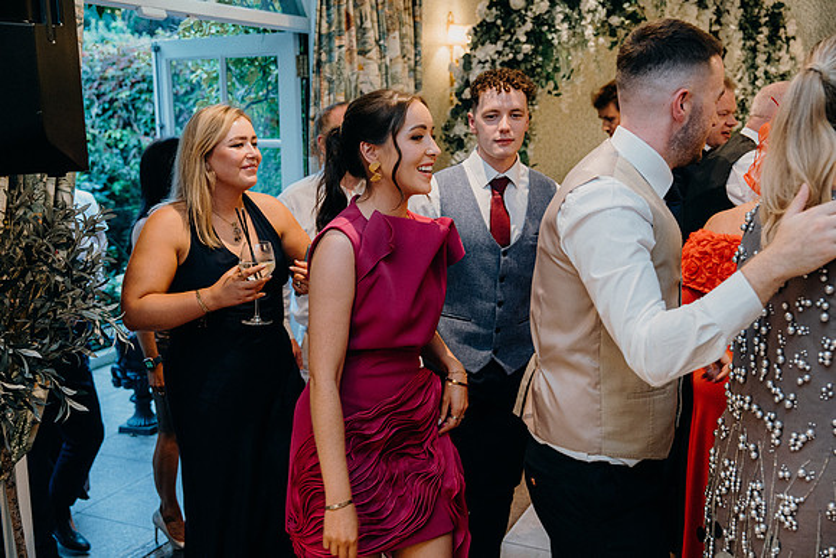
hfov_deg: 51.9
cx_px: 418
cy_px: 279
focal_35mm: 37
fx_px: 859
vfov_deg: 36.0
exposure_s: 1/160
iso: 2500
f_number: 3.5
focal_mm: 37
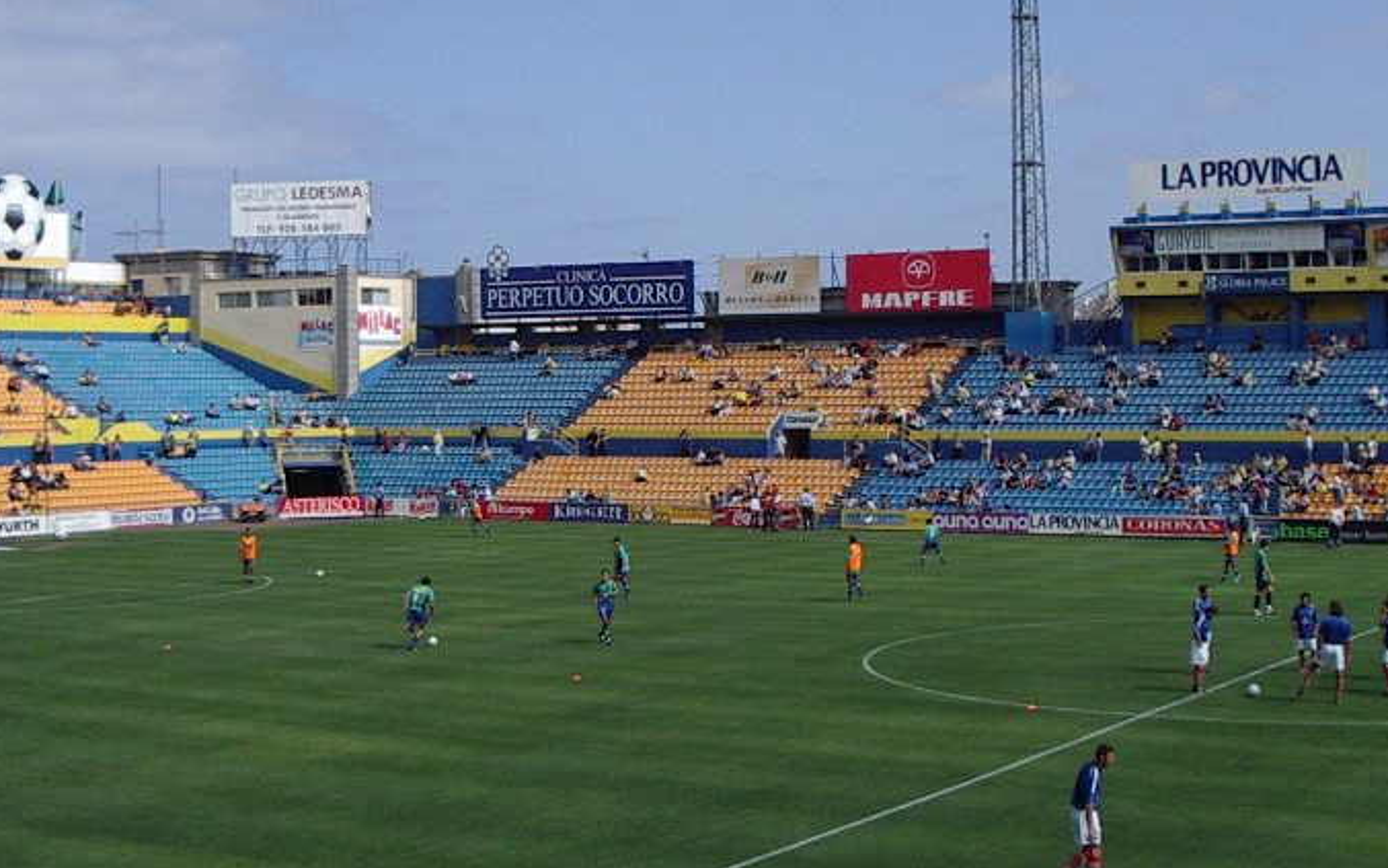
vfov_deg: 21.3
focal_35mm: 61
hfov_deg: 33.4
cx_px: 614
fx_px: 2308
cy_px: 378
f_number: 4.8
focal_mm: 5.8
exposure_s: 1/500
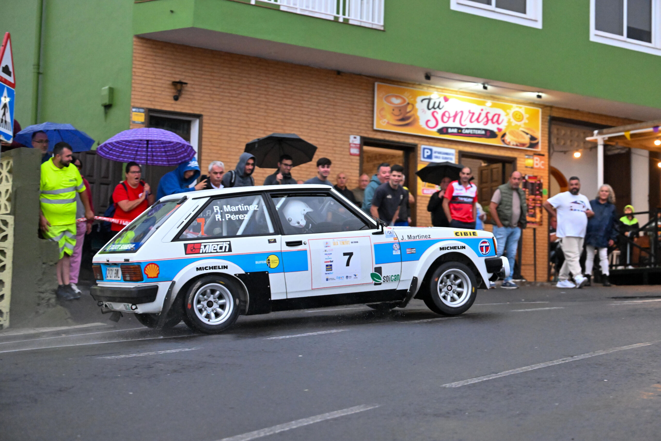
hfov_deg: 27.3
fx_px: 1359
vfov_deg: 18.4
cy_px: 220
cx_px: 330
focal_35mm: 74
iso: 8000
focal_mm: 74
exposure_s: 1/1000
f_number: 3.2
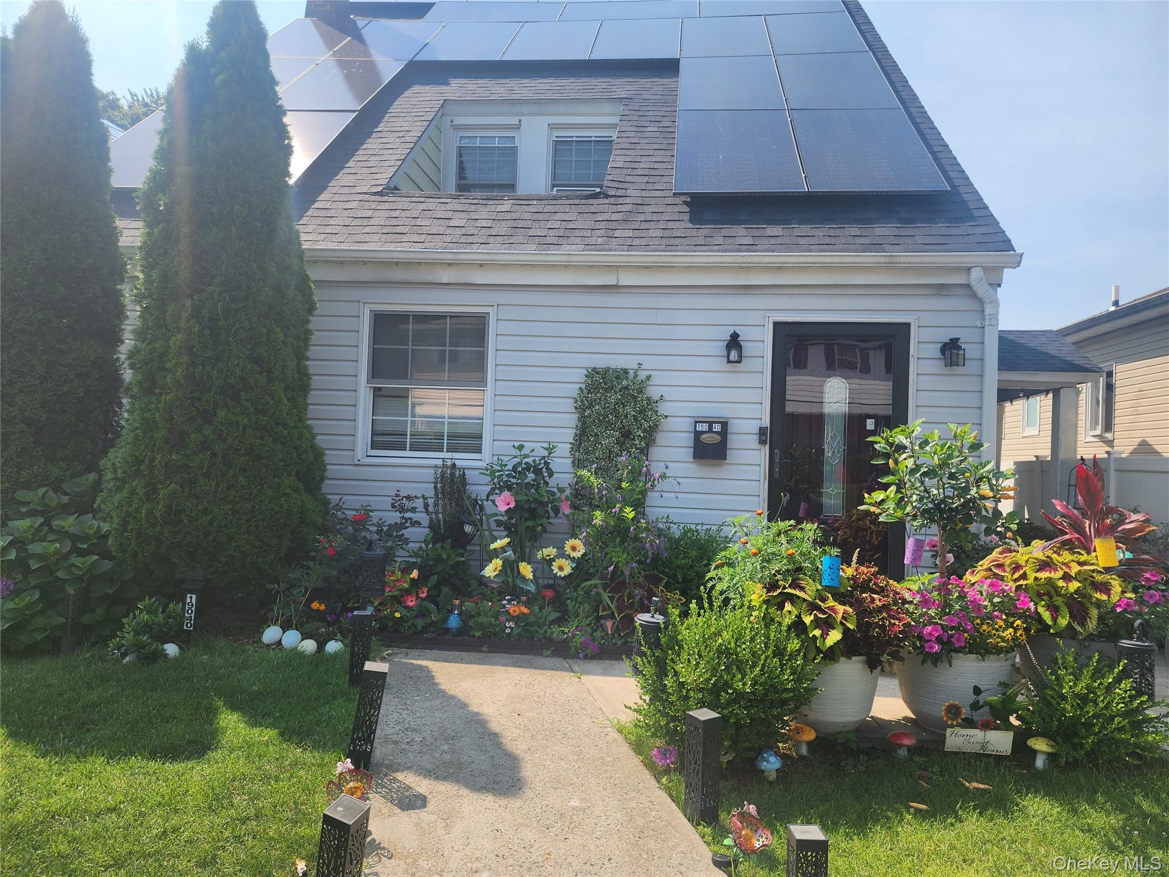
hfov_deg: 73.9
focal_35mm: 23
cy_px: 438
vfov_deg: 58.9
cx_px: 584
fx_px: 777
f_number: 1.8
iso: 12
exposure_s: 1/841
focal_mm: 6.4
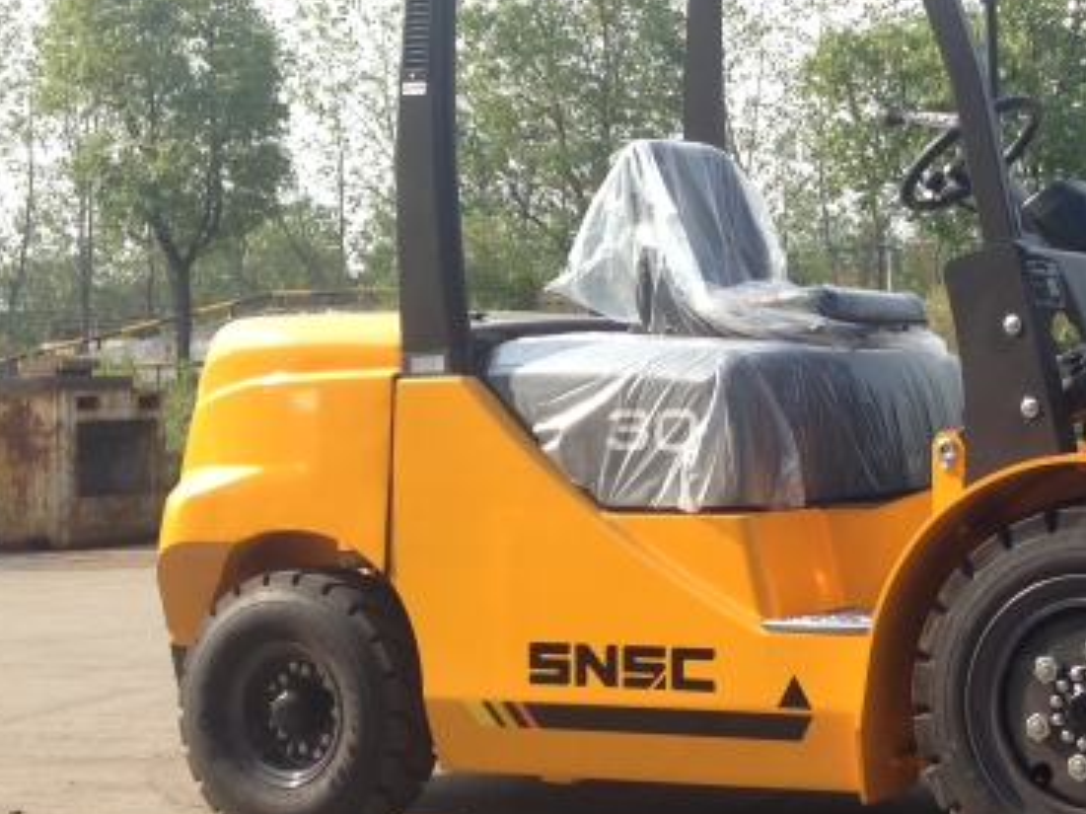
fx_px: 2258
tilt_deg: +0.8
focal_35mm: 72
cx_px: 1021
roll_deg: -1.3
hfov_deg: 26.0
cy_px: 320
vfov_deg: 20.4
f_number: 2.4
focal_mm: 4.12
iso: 50
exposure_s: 1/661
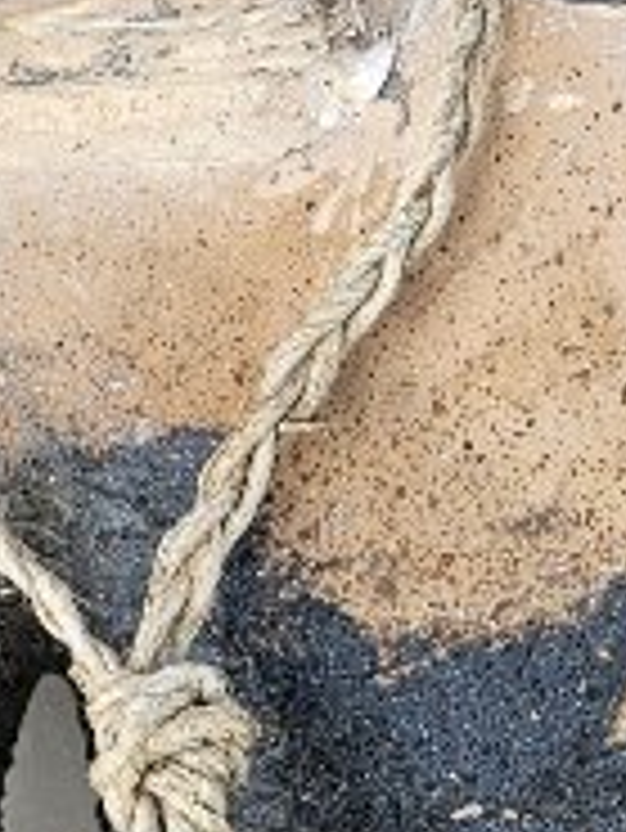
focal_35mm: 149
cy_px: 211
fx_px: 3589
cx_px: 99
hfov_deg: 9.9
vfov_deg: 13.2
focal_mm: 5.4
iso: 25
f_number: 1.8
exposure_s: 1/237
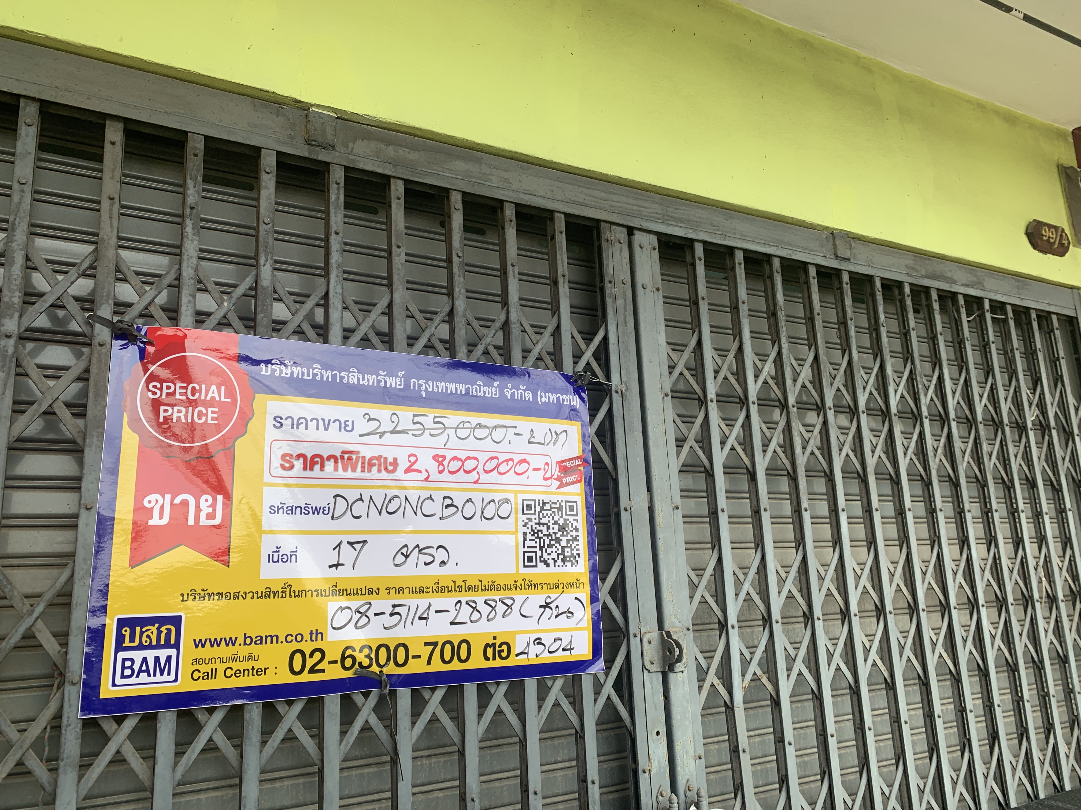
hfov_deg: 67.3
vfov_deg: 53.1
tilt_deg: +11.7
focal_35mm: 26
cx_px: 540
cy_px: 405
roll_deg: +1.1
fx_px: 812
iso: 25
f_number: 1.8
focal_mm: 4.25
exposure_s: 1/372
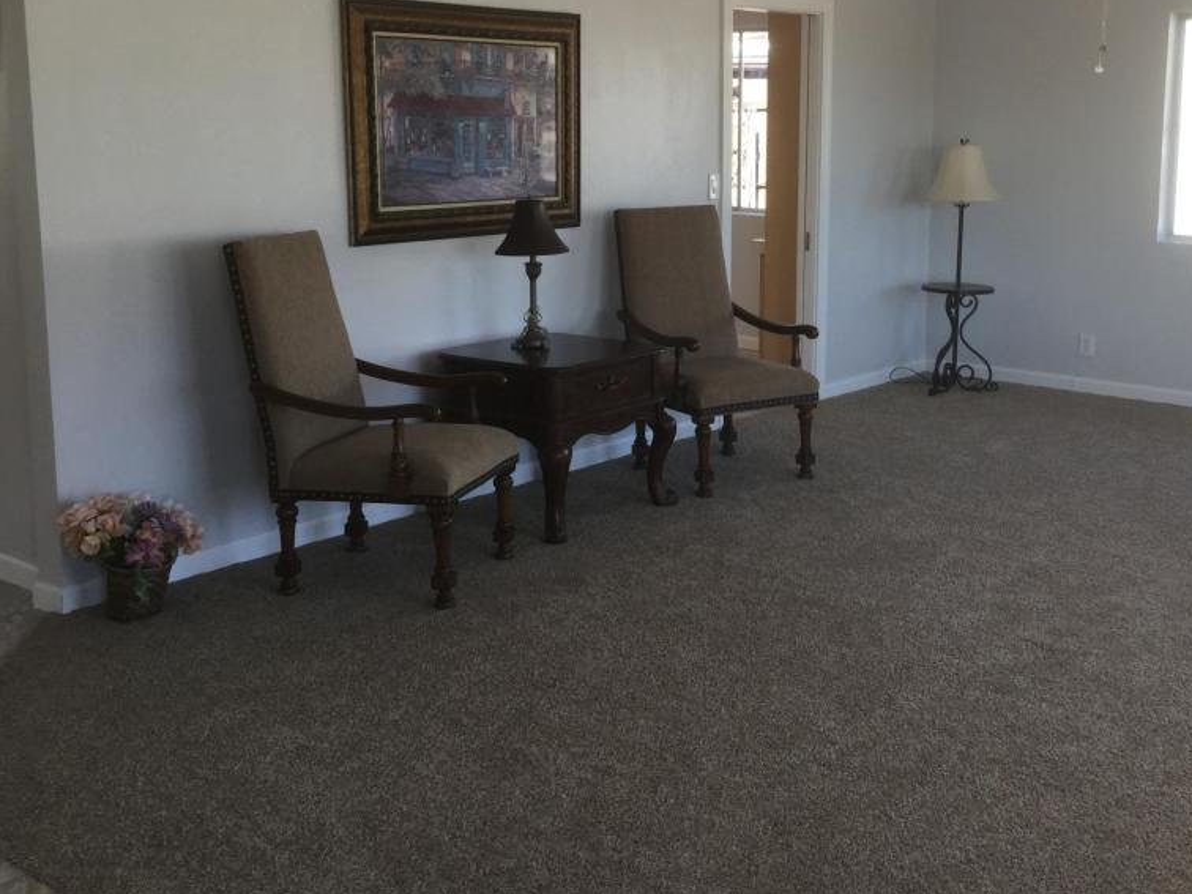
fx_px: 1446
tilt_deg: -8.5
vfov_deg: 34.1
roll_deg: -0.9
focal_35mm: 42
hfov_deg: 44.4
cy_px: 320
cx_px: 757
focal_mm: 3.3
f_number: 2.4
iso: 32
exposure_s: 1/120
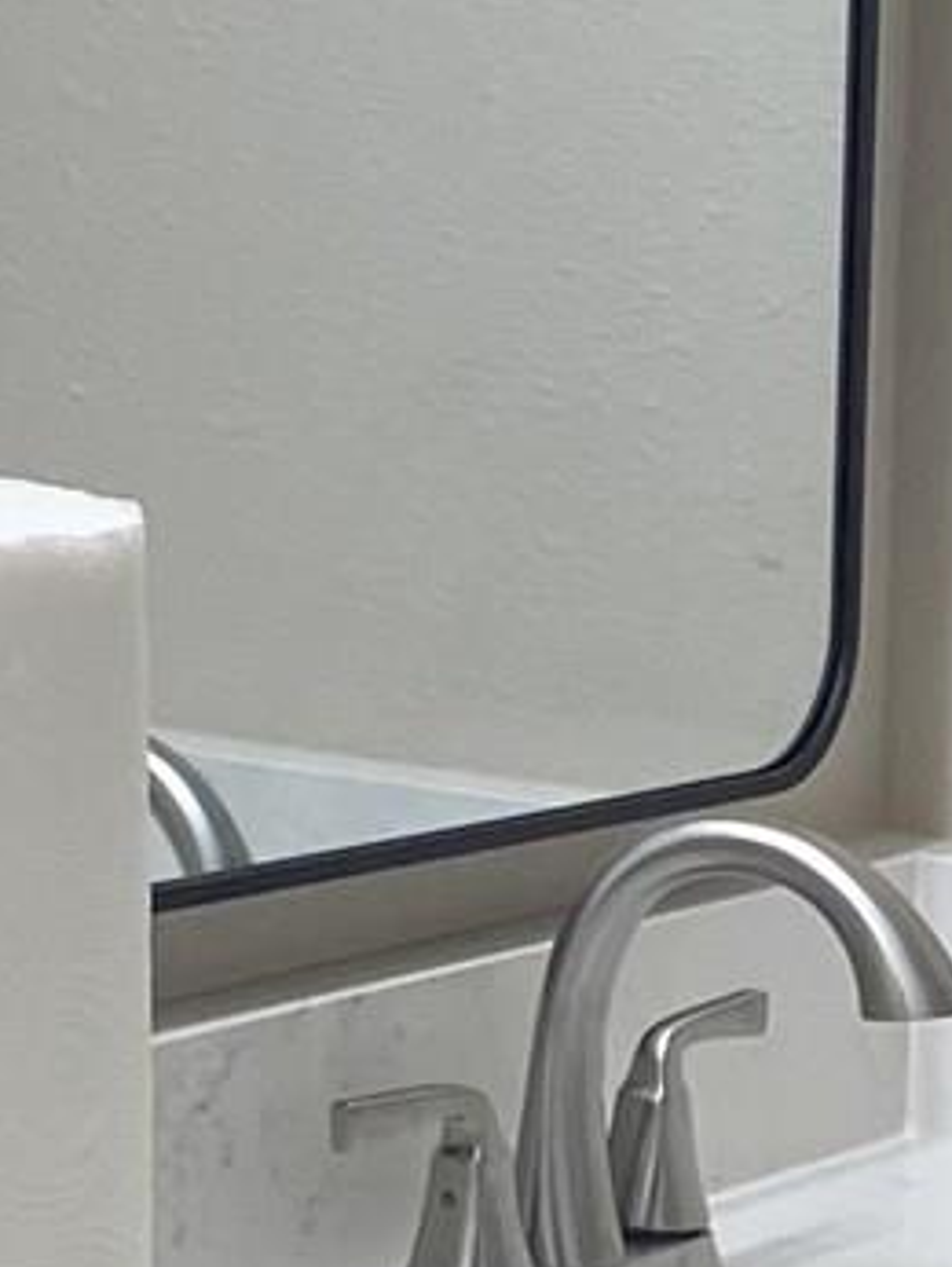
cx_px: 1461
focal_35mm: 173
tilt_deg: -14.3
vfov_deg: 11.2
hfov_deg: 8.4
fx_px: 6336
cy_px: 1490
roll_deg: -4.9
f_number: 1.8
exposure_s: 1/120
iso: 80
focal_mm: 4.25
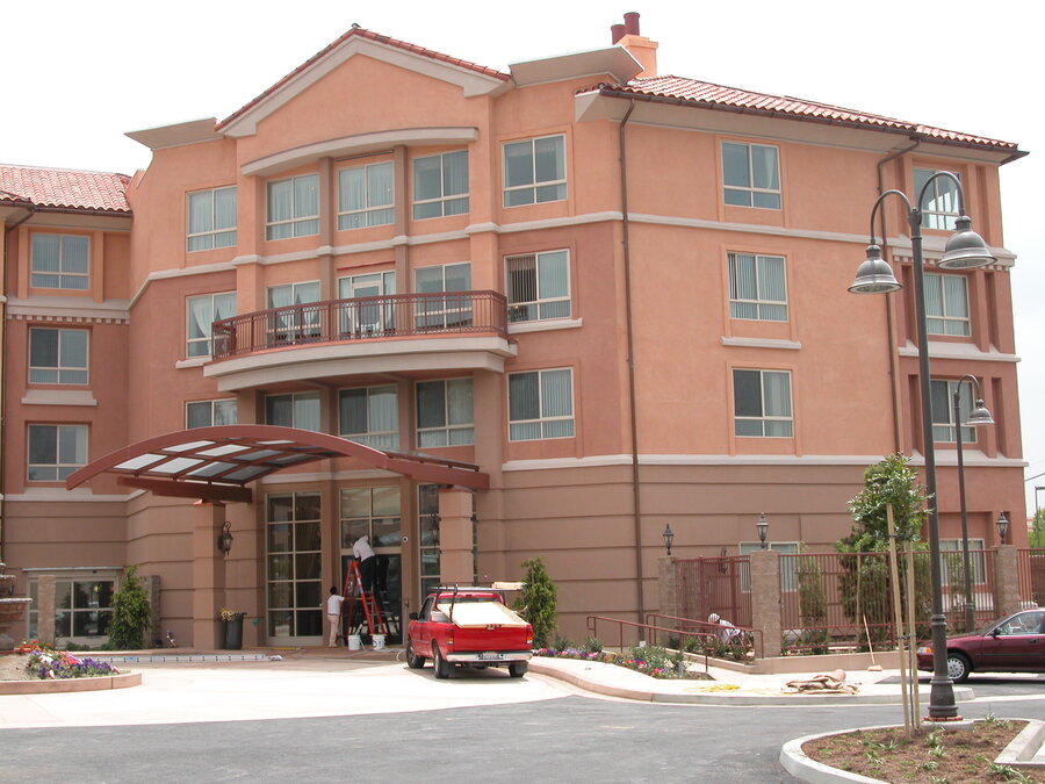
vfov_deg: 29.1
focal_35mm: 50
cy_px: 392
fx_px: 1509
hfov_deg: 38.2
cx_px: 522
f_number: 6
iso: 100
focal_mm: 12.7
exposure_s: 1/266
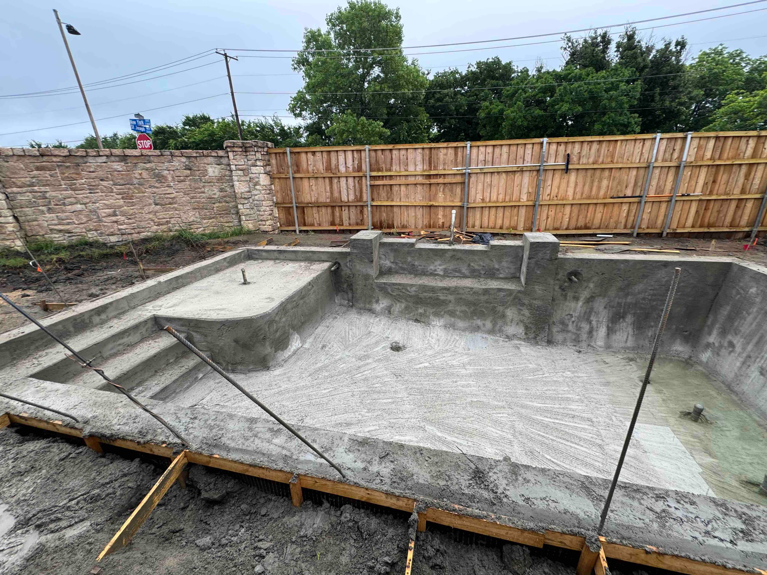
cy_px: 288
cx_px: 384
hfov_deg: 102.1
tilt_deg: -20.1
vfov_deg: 85.7
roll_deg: +1.1
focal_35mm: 14
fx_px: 310
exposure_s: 1/99
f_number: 2.2
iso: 40
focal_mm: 2.22
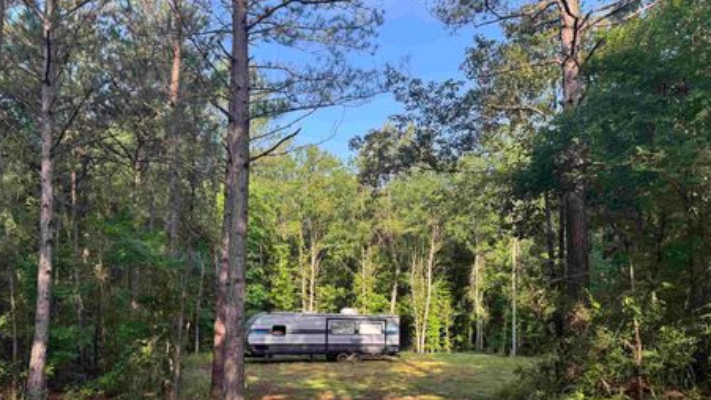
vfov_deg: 39.4
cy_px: 289
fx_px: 547
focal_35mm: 29
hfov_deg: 66.0
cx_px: 348
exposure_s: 1/457
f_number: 1.78
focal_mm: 6.76
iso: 80
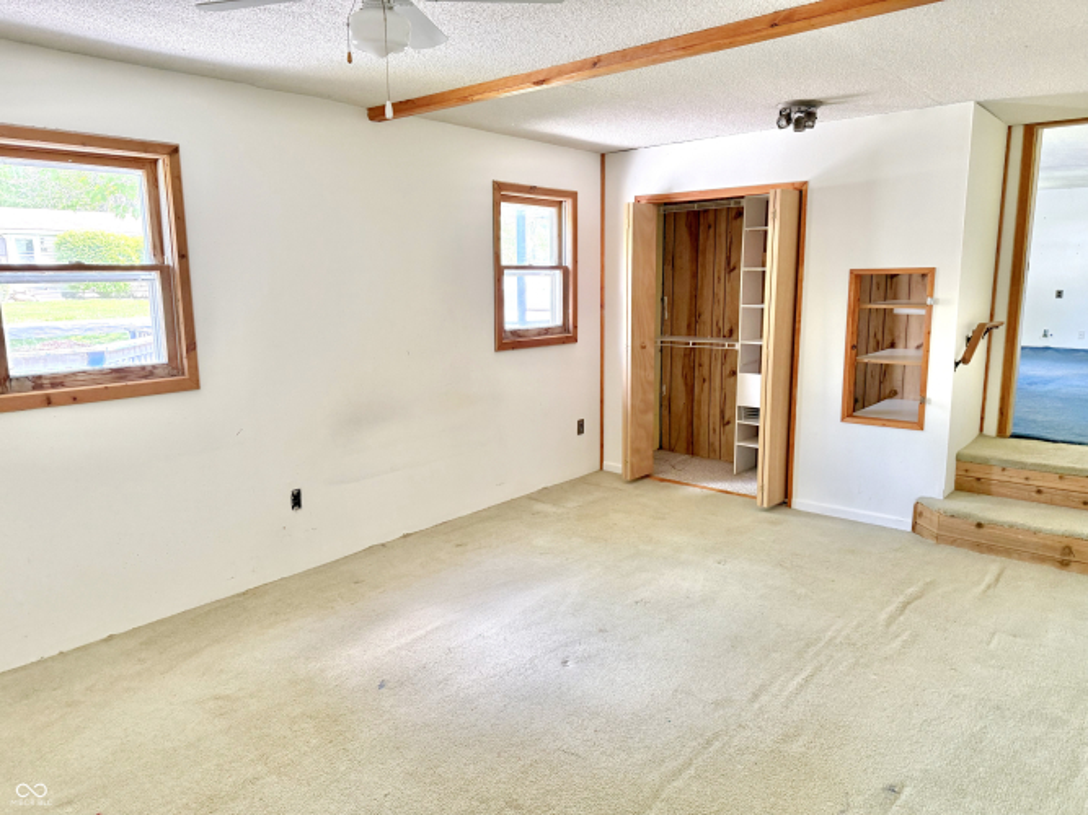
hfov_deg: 71.6
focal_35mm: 24
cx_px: 544
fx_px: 754
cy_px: 408
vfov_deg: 56.8
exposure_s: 1/64
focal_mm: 6.76
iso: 200
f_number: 1.78
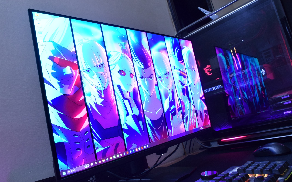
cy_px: 98
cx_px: 146
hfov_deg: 61.2
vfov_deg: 40.6
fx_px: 247
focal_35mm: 31
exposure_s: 1/10
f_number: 11
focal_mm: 20
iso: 1600
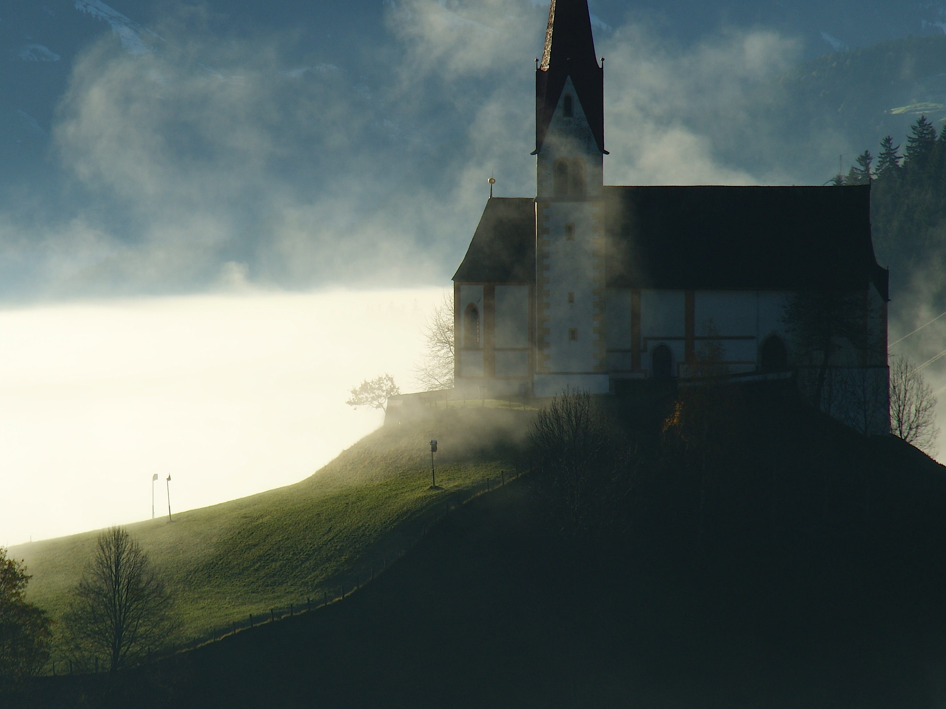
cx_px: 354
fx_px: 8445
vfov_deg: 4.8
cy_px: 281
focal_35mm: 309
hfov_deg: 6.4
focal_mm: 150
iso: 100
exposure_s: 1/320
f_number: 10
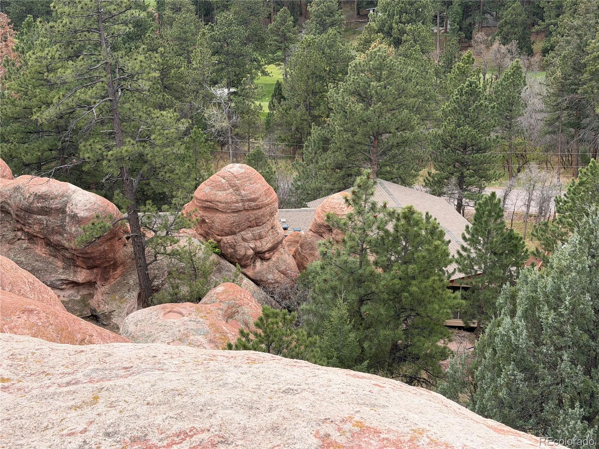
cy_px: 224
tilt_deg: -20.2
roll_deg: -1.5
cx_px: 300
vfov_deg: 30.3
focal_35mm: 48
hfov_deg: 39.7
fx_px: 831
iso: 64
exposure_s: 1/1264
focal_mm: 6.76
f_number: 1.78
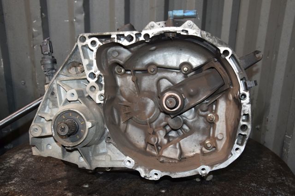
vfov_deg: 31.9
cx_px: 148
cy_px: 98
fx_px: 344
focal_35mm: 42
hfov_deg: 46.4
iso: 1600
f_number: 5.6
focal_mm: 28
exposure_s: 1/60
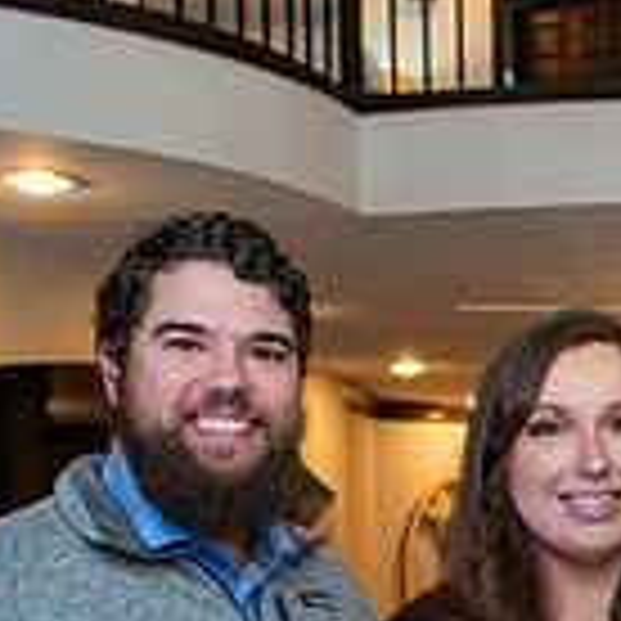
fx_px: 1745
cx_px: 747
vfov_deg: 18.7
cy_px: 821
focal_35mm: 86
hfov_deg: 19.0
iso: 640
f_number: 3.2
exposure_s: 1/200
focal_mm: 24
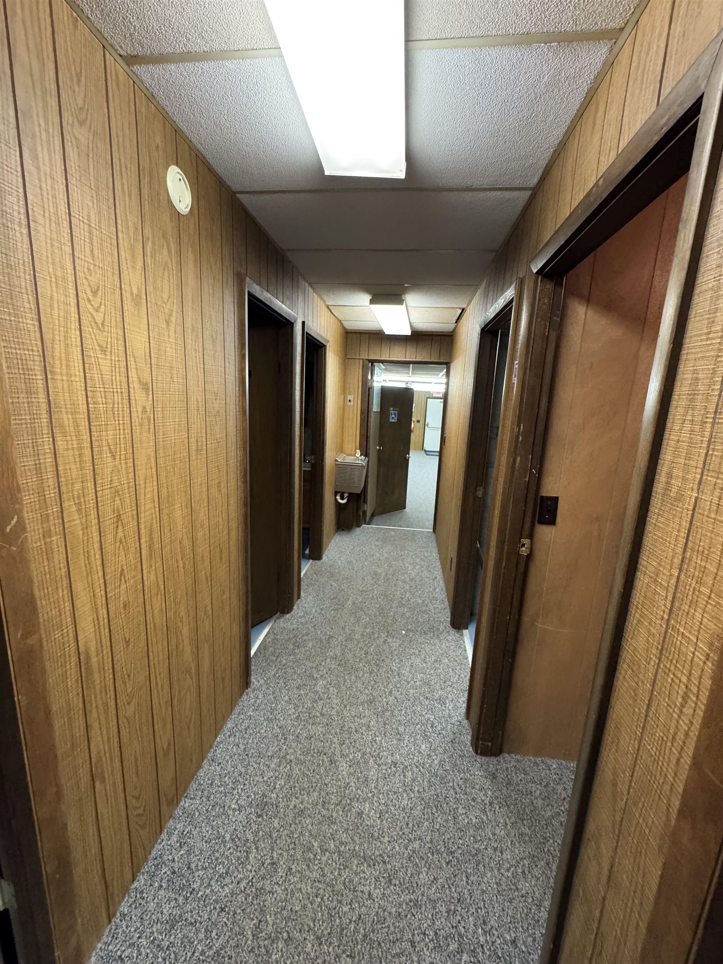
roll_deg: -0.3
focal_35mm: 14
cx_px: 362
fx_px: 390
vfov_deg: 102.1
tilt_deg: -5.5
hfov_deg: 85.7
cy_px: 482
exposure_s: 1/60
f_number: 2.2
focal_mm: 2.22
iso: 500
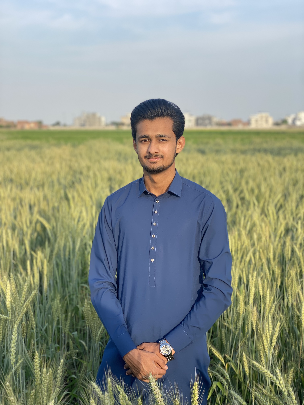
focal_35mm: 52
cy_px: 202
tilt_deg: -5.9
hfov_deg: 28.0
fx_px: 609
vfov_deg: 36.8
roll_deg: -0.5
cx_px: 152
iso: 20
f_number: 2
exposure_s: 1/484
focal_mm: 6
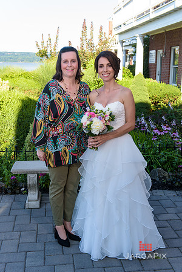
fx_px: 341
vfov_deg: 43.6
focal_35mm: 45
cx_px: 91
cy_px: 136
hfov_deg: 29.9
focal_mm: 45
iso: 200
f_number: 4
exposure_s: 1/250
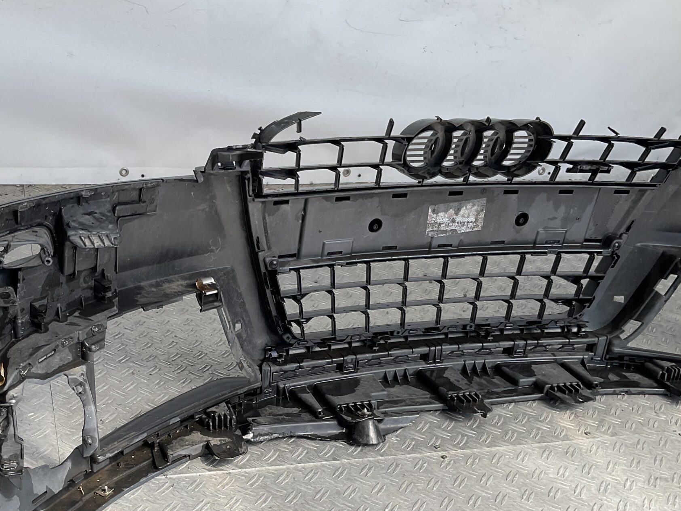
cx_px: 259
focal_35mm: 44
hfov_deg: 42.6
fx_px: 866
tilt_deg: -31.1
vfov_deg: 32.3
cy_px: 380
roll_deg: -9.1
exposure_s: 1/302
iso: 16
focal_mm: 3
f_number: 1.8
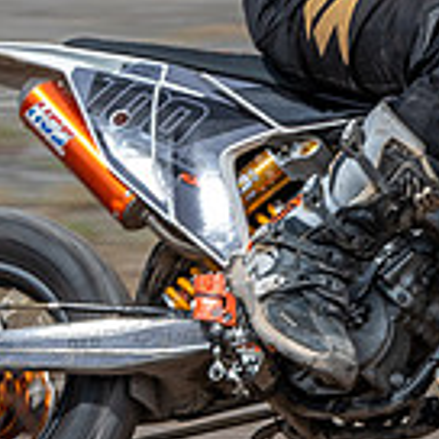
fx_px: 22096
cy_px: 85
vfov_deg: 1.1
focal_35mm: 1540
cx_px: 319
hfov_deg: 1.1
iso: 160
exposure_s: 1/320
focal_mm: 280
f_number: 8
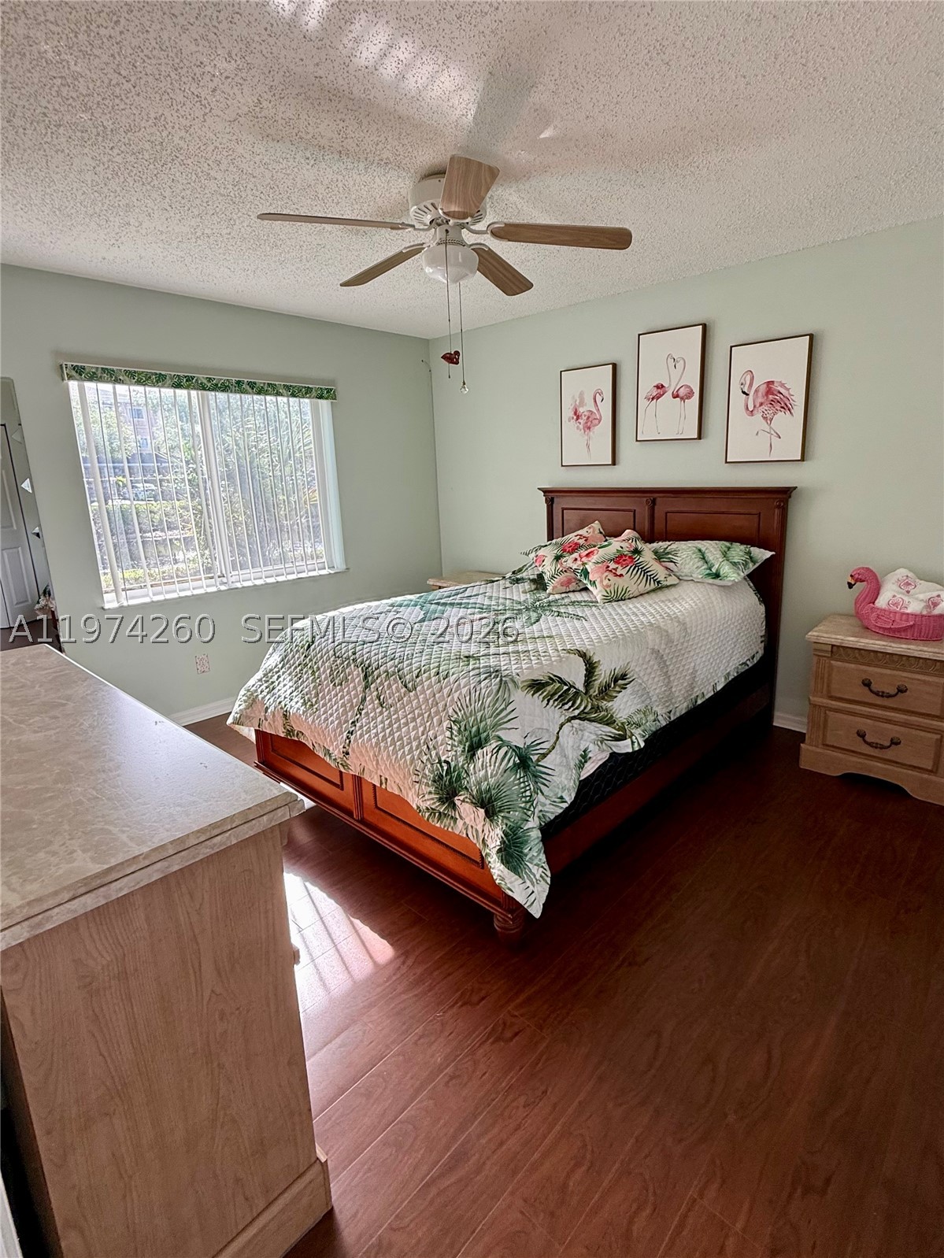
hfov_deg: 85.7
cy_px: 629
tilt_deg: -12.4
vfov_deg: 102.1
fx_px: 509
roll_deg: +0.7
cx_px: 472
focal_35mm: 14
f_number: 2.2
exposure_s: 1/99
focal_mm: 2.22
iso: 100
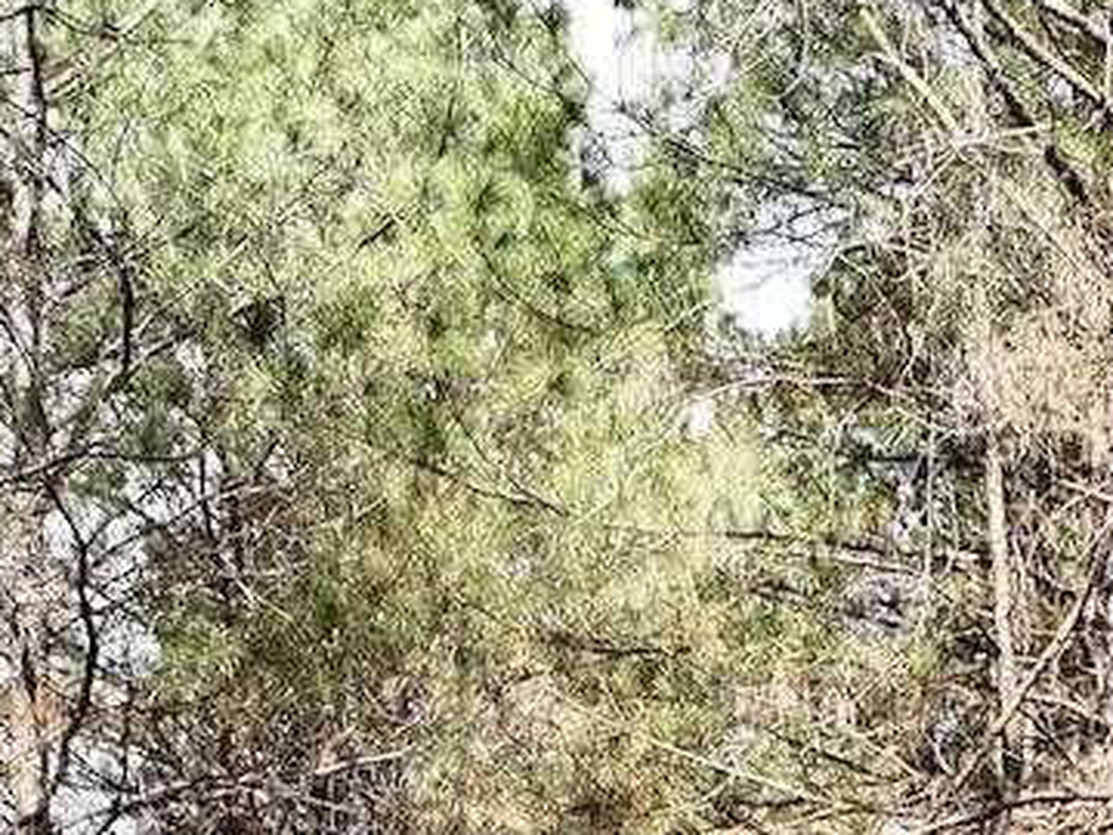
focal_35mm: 128
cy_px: 1860
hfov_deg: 15.3
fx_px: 4116
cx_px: 909
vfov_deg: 10.3
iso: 100
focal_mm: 12.29
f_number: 2.8
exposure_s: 1/500
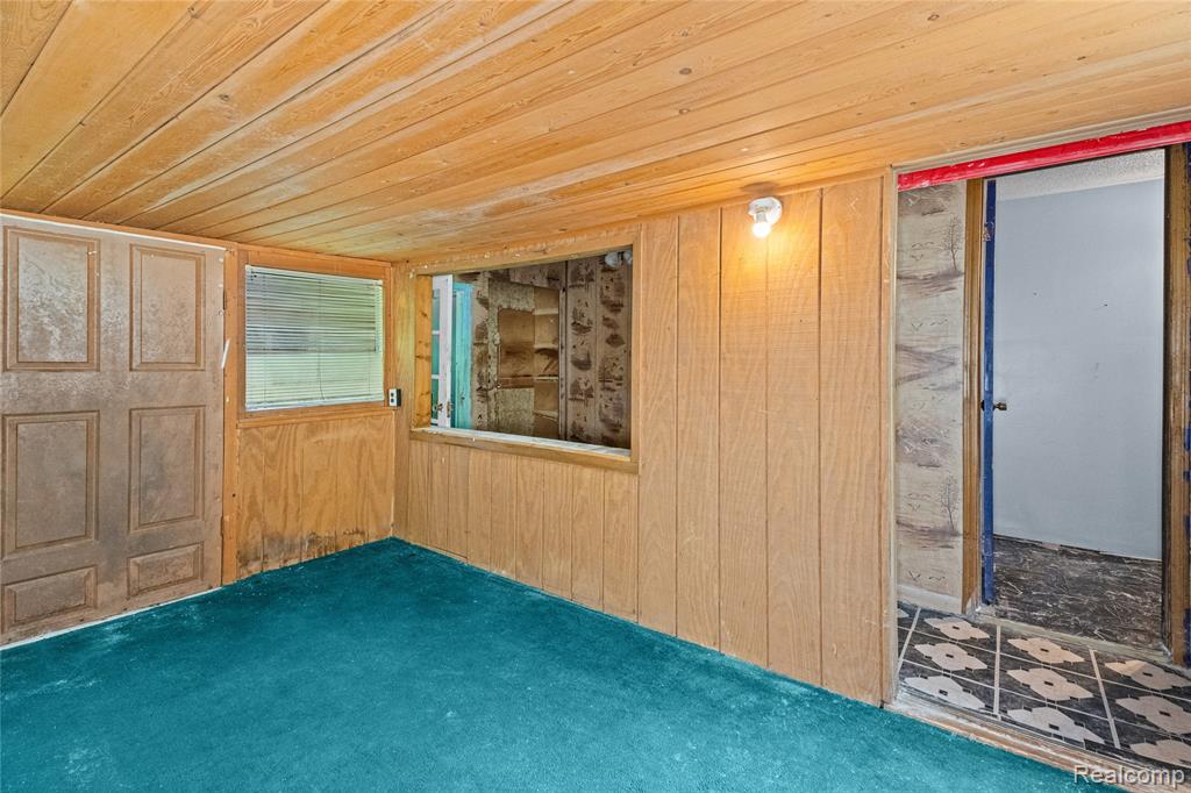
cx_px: 596
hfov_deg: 96.8
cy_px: 396
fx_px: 529
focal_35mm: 16
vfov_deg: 73.7
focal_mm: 16
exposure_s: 1/40
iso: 6400
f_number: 6.3
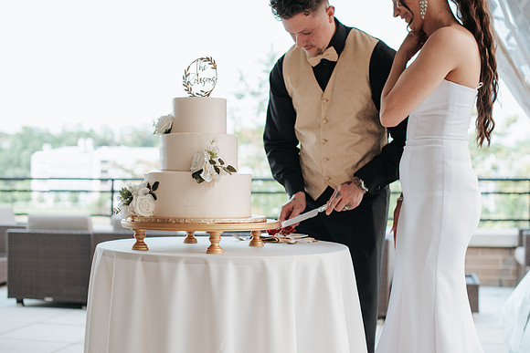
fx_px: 750
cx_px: 265
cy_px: 176
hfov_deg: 38.9
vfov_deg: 26.5
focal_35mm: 51
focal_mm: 50
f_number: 2.8
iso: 100
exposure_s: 1/160
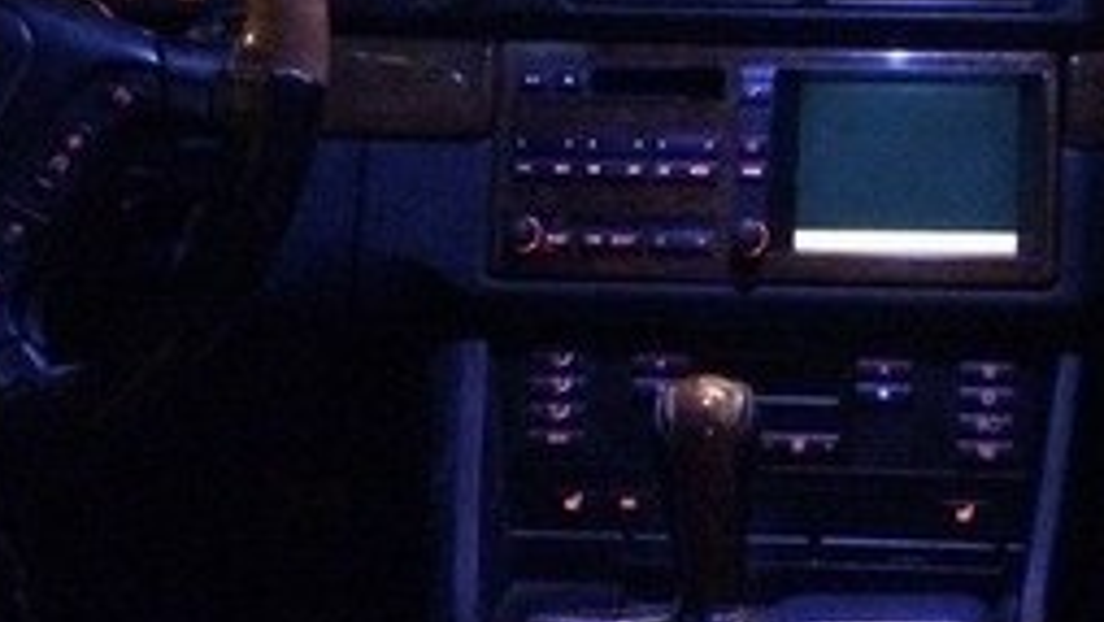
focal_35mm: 82
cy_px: -159
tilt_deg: -5.8
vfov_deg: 14.2
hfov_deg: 25.0
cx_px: 1021
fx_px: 2401
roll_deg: -0.9
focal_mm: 4.15
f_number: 2.2
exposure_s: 1/17
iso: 1250
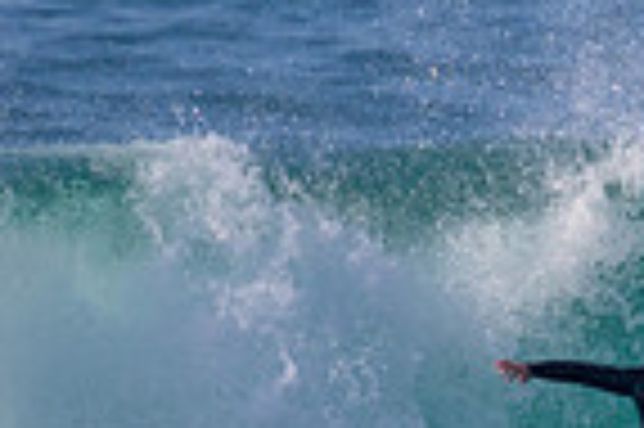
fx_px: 58000
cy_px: 674
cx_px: 1018
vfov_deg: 0.4
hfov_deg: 0.6
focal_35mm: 3246
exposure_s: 1/2000
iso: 1400
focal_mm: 800
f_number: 11
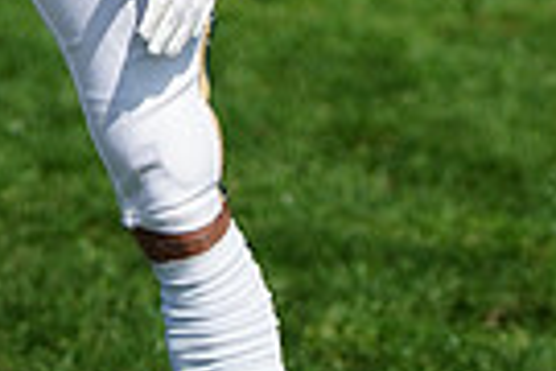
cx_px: -12
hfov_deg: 3.2
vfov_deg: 2.2
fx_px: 9822
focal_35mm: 636
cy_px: -385
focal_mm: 148
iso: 400
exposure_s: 1/8000
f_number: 2.8
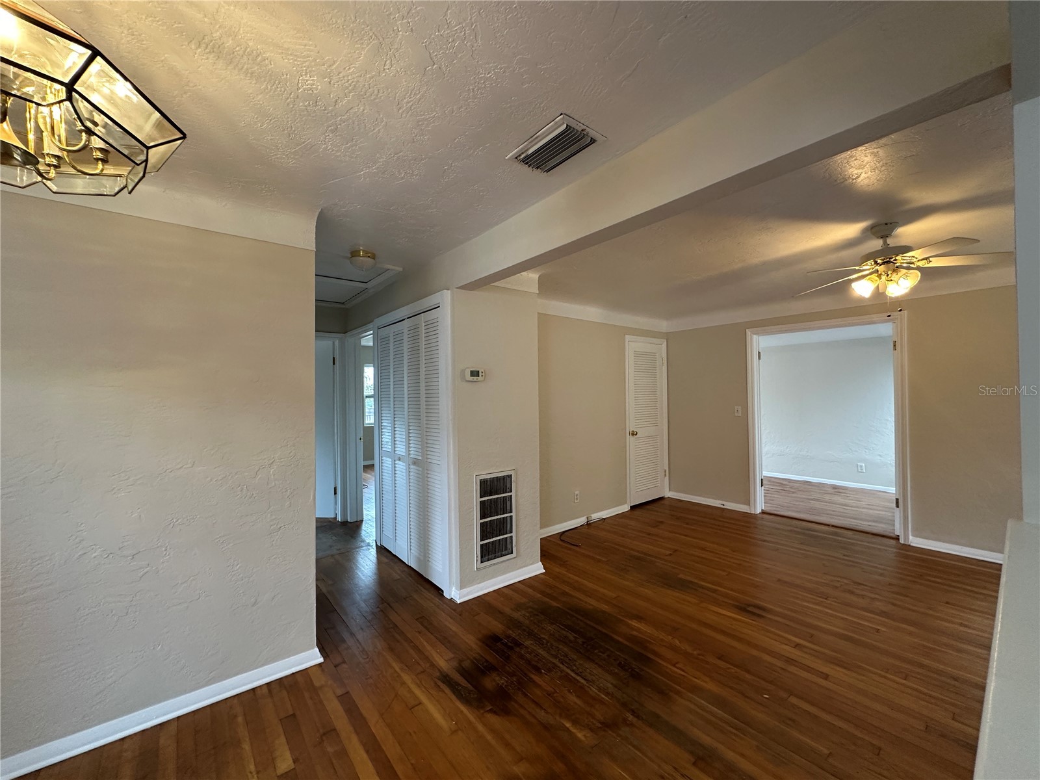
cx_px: 520
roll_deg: +0.1
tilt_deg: +1.3
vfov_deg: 85.7
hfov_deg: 102.1
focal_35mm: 14
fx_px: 421
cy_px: 390
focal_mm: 2.22
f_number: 2.2
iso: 160
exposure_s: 1/60
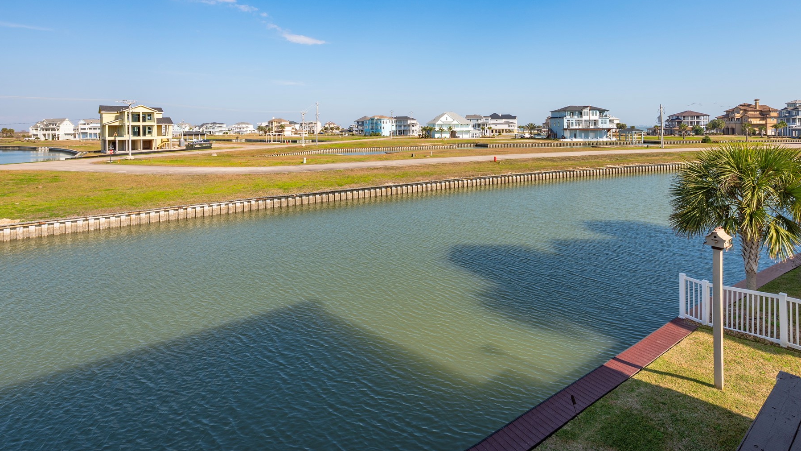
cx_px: 411
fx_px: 404
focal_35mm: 19
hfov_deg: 89.5
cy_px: 134
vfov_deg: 56.5
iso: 100
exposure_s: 1/125
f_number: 13
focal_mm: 15
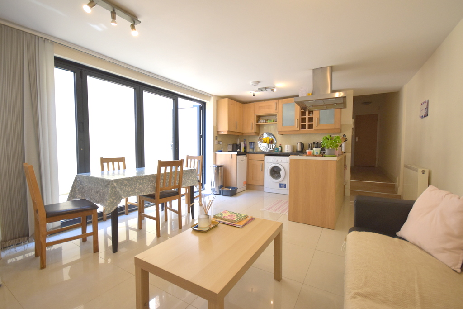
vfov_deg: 77.3
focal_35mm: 15
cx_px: 232
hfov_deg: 100.4
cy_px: 154
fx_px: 193
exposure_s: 1/125
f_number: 4
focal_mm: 10
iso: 400
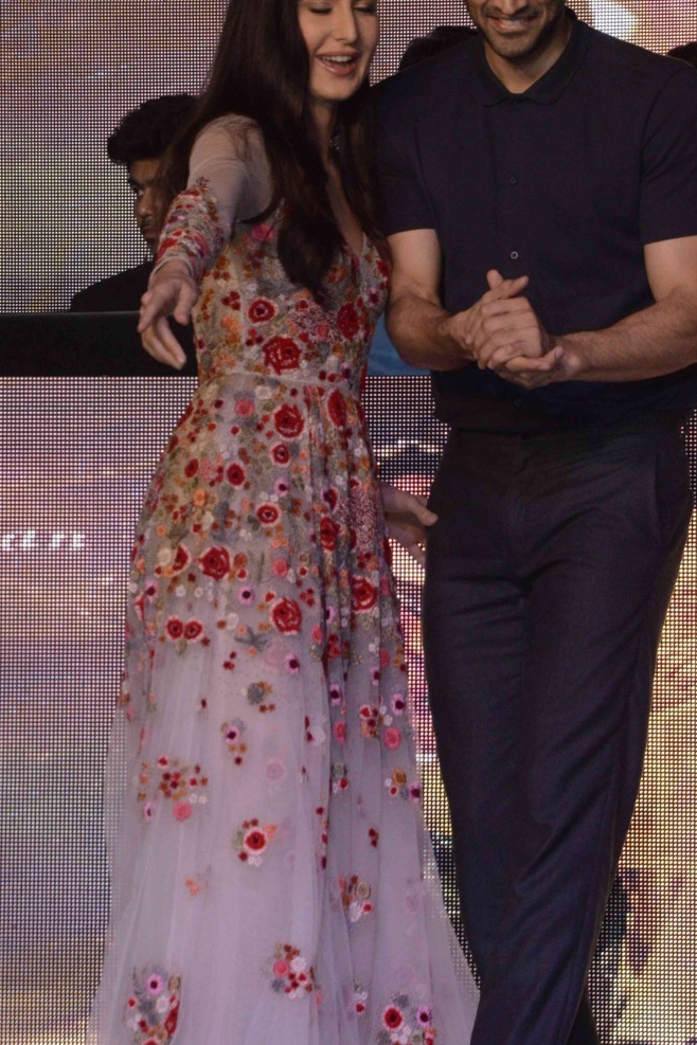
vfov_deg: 8.6
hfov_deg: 5.7
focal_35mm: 240
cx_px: 492
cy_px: 534
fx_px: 6963
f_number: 11
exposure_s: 1/160
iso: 1600
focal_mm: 105
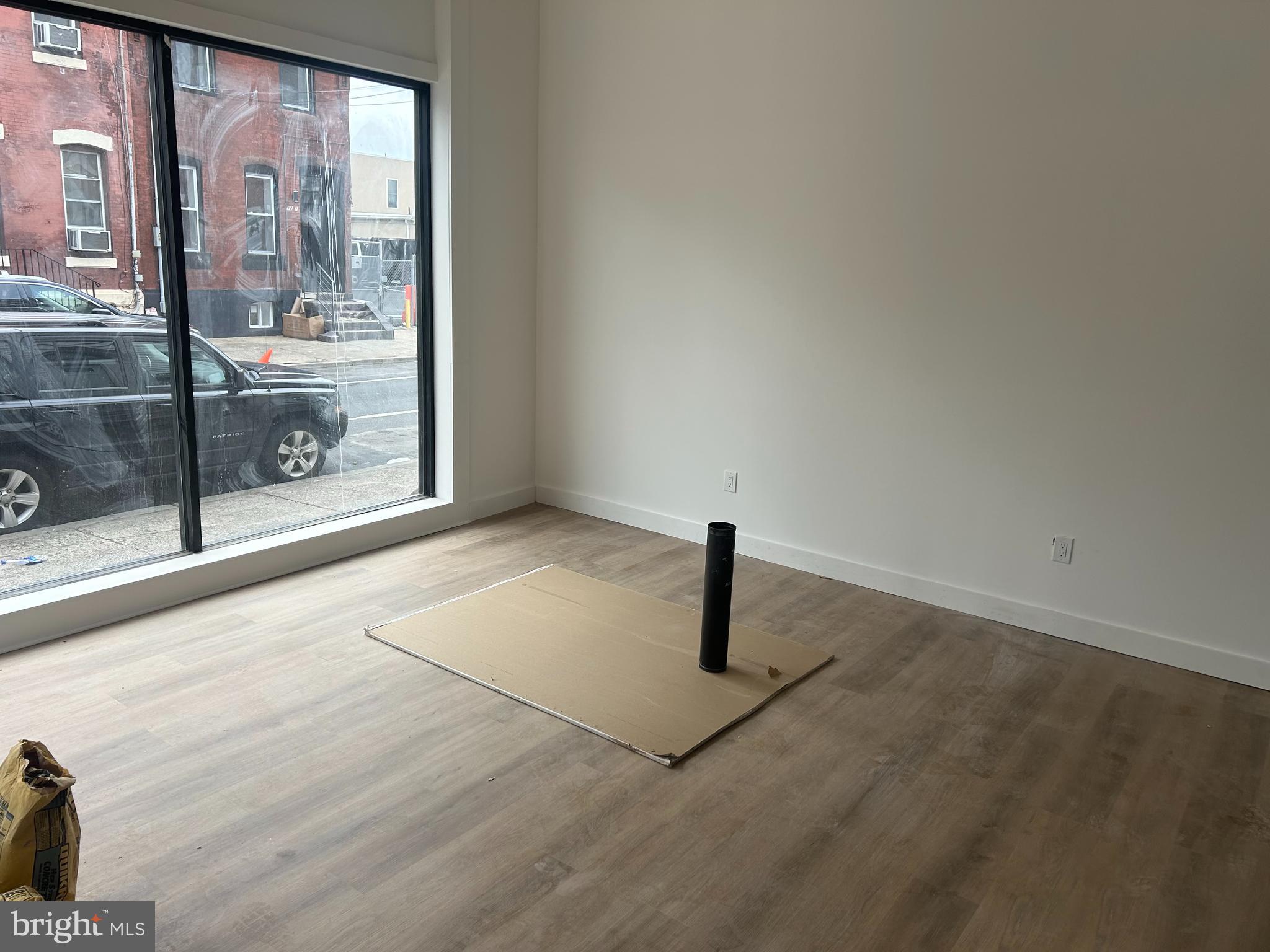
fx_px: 954
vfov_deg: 53.1
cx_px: 635
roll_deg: -2.6
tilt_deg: -10.5
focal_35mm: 26
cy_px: 476
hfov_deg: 67.3
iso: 50
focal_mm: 5.7
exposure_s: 1/628
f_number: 1.5
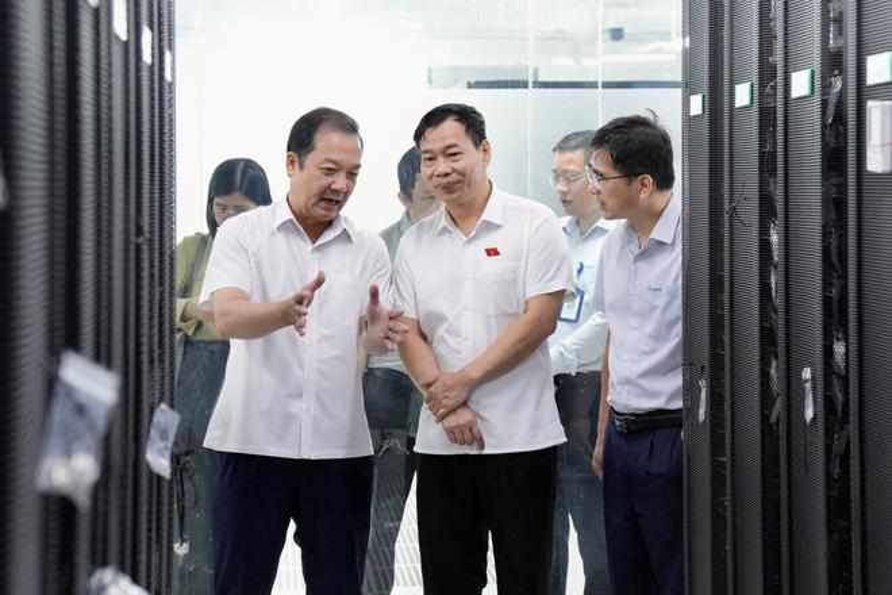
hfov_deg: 24.2
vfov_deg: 16.3
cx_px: 446
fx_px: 2081
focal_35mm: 84
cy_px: 298
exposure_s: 1/125
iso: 2500
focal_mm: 56
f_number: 4.5
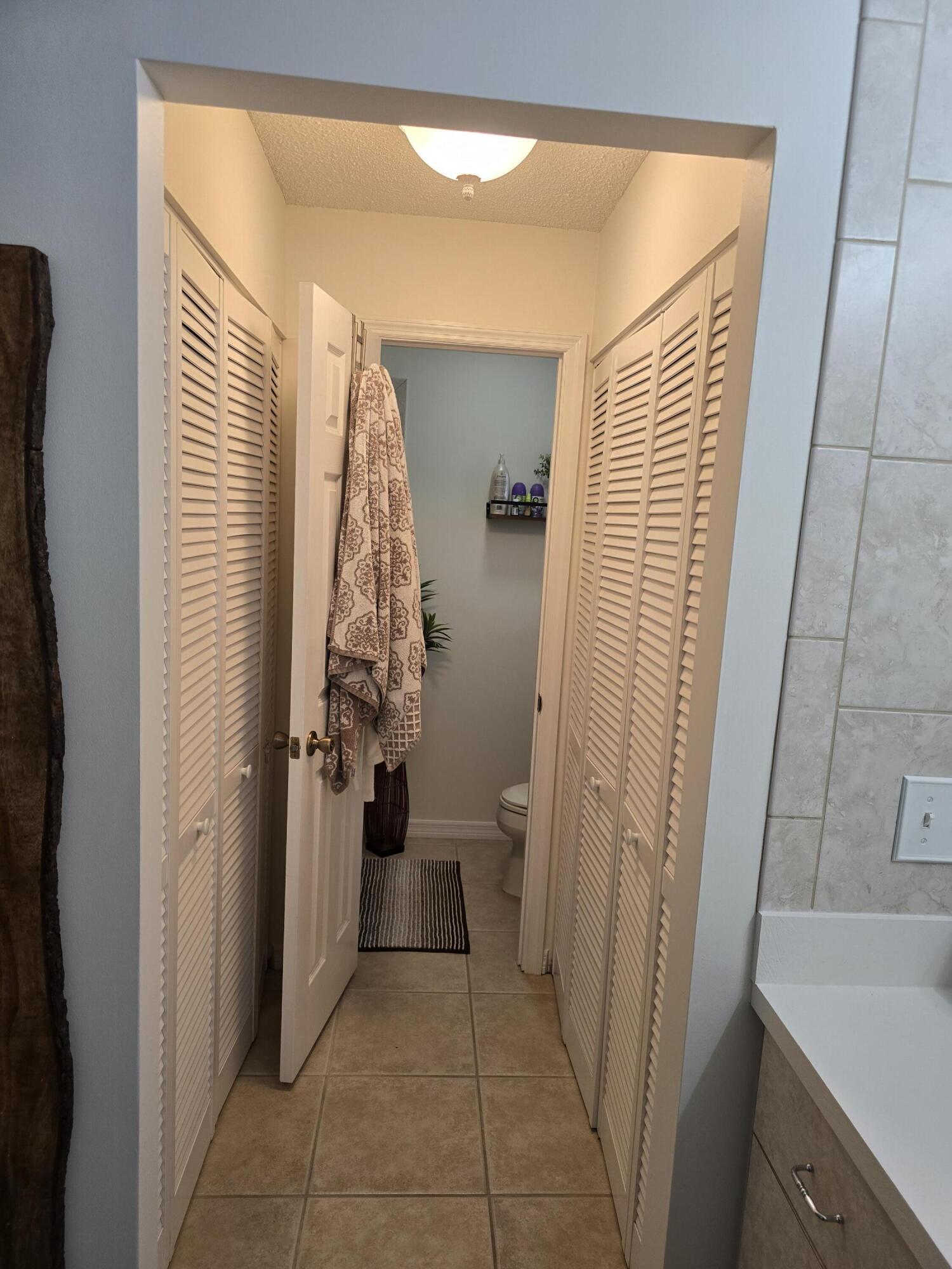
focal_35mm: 23
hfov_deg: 58.9
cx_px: 476
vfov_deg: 73.9
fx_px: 843
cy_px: 634
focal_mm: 6.3
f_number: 1.7
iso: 125
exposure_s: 1/120
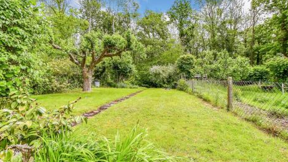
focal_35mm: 27
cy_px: 78
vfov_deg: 42.9
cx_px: 146
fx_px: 206
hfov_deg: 69.9
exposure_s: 1/250
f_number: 8
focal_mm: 17
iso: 160
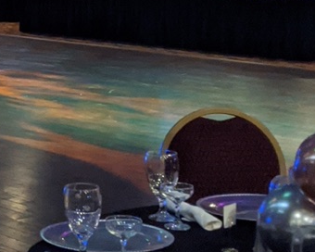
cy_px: -58
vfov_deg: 12.1
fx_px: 1156
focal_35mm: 124
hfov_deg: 14.9
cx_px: -73
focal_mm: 4.38
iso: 492
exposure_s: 1/23.1
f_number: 1.73
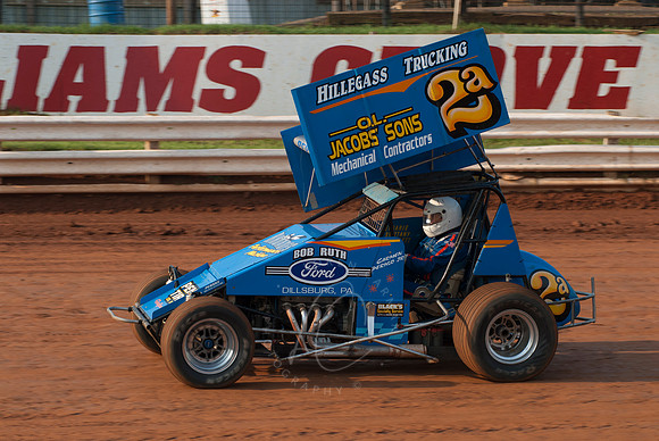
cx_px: 330
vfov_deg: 10.7
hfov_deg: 15.9
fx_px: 2364
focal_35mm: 129
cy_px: 220
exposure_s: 1/400
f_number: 5.6
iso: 200
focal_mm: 86
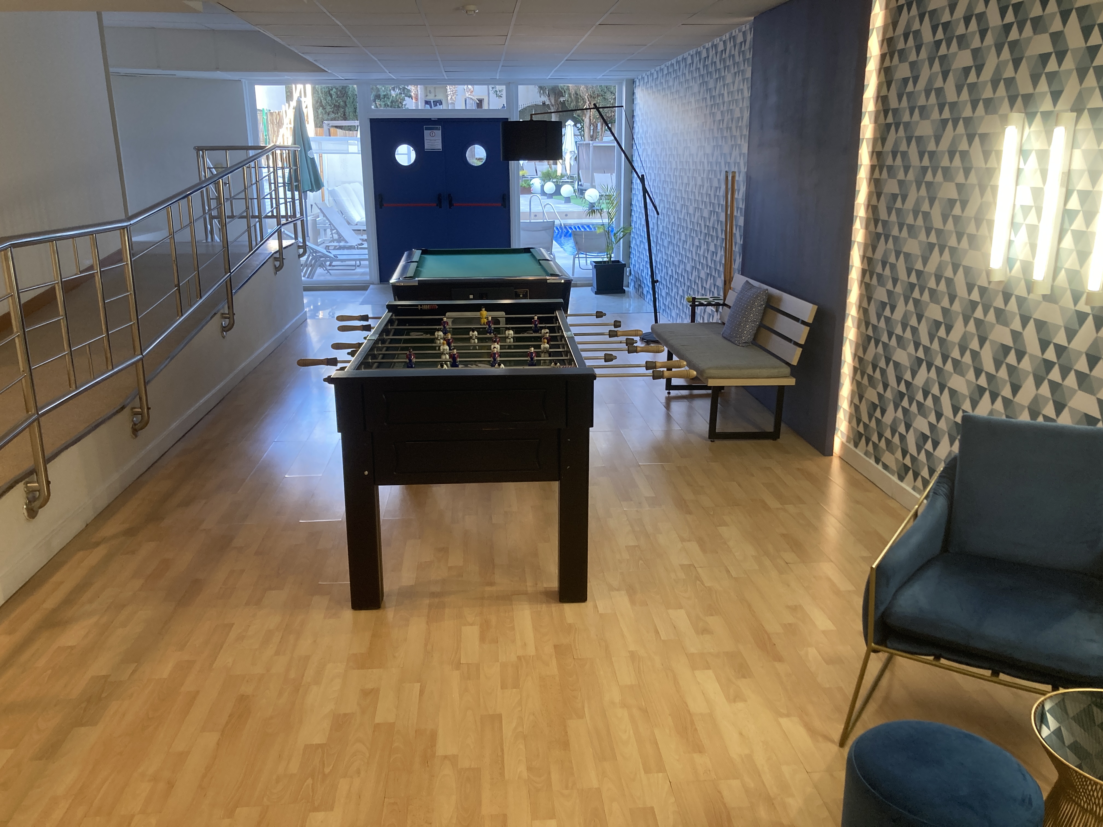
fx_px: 892
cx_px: 552
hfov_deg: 63.4
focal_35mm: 28
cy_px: 414
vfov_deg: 49.7
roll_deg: +0.4
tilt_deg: -15.1
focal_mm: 3.99
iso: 100
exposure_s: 1/50
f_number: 1.8
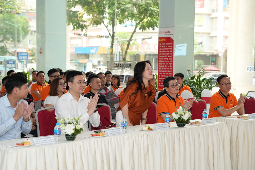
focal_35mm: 70
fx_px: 496
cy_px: 85
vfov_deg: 19.5
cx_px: 128
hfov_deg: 28.8
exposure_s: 1/160
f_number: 4
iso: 1000
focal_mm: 70
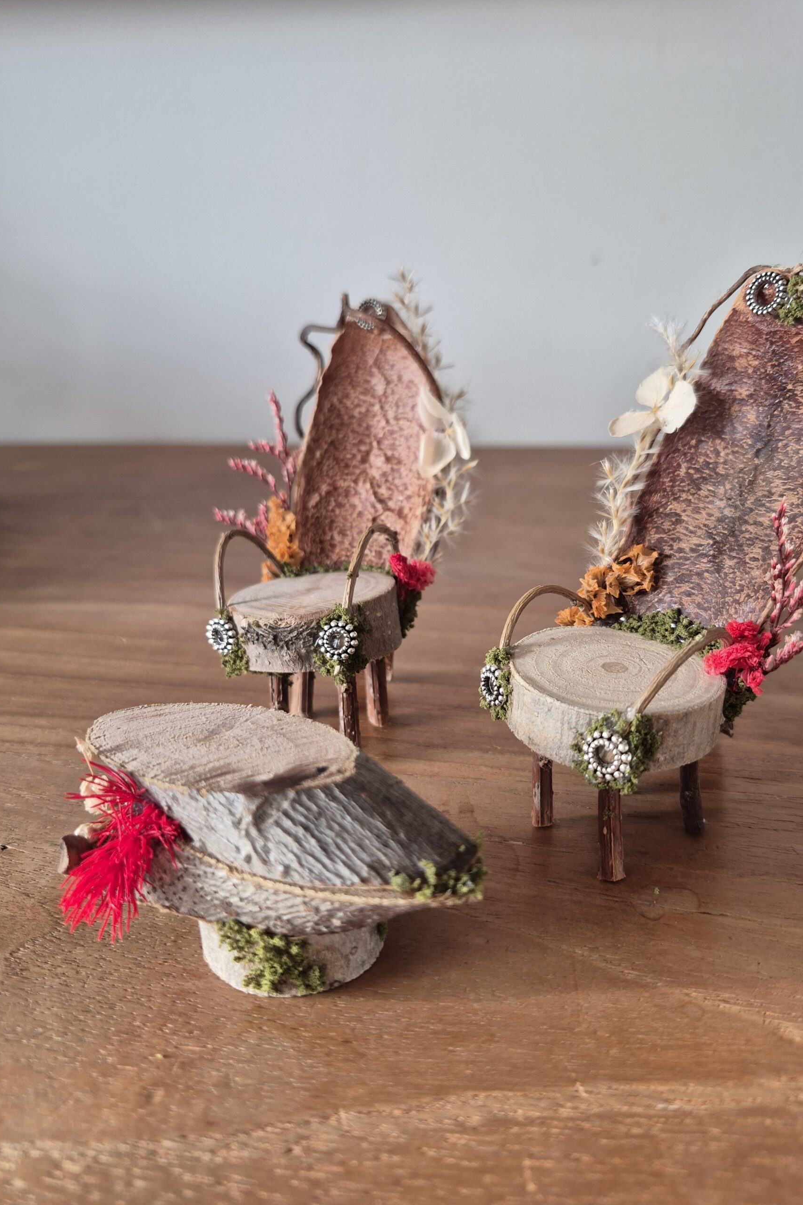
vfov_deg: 73.7
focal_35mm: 24
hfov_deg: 53.0
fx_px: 803
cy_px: 602
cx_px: 448
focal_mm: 5.4
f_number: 1.8
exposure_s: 1/100
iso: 125
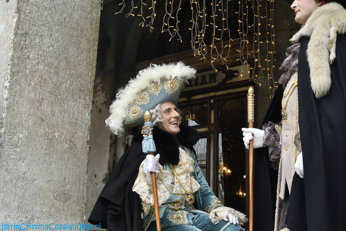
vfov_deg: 25.8
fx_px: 505
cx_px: 173
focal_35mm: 52
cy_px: 116
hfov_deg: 37.9
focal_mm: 35
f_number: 20
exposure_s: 1/250
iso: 2800
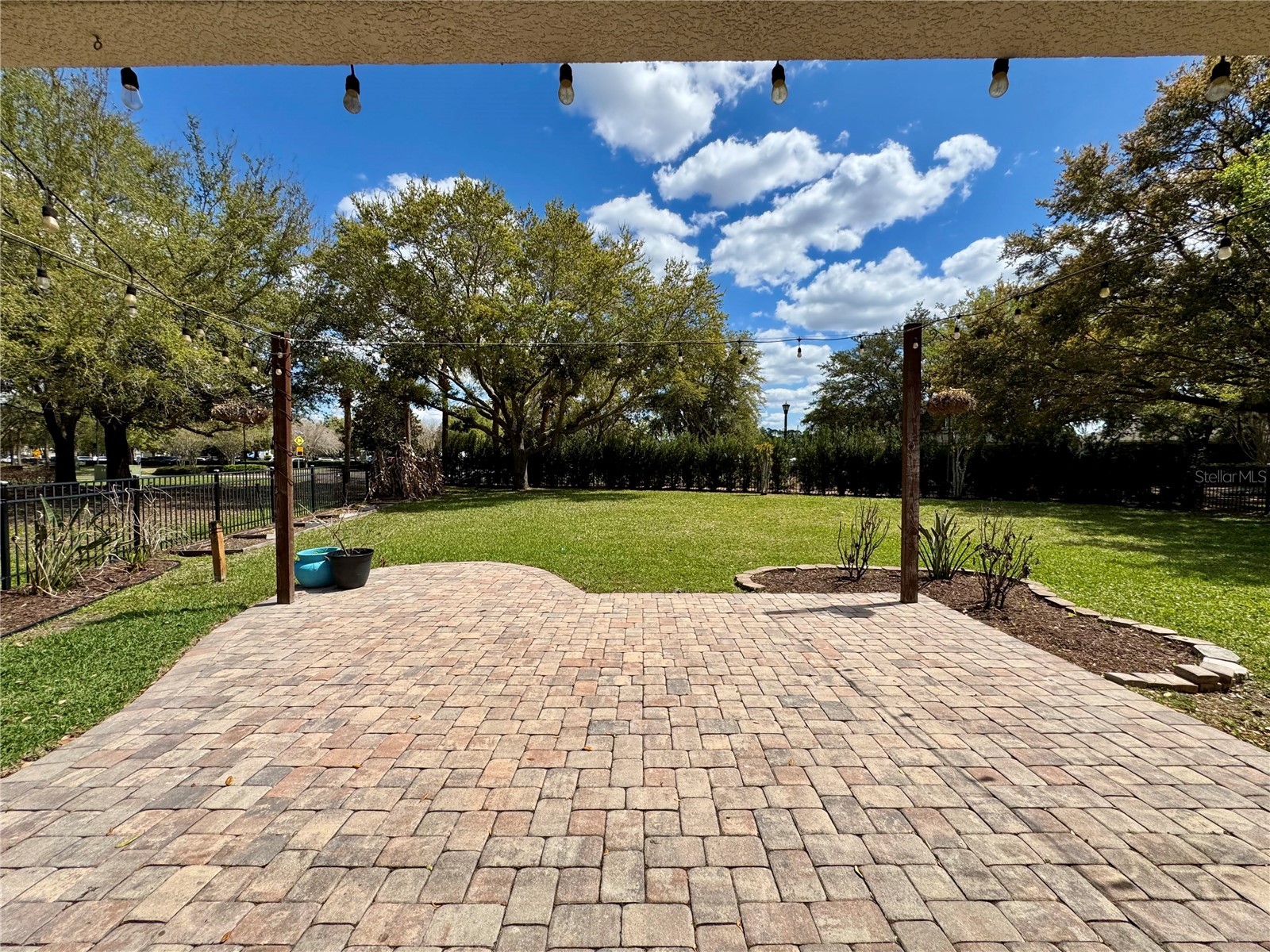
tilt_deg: -3.2
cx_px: 635
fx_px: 514
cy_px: 476
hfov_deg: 102.1
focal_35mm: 14
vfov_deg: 85.7
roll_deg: +0.2
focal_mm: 2.22
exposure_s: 1/2415
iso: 50
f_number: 2.2
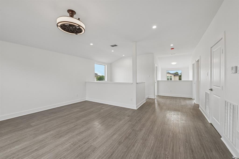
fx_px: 93
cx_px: 120
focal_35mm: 14
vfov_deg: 81.2
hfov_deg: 104.3
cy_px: 80
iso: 400
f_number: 8
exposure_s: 1/100
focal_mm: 14
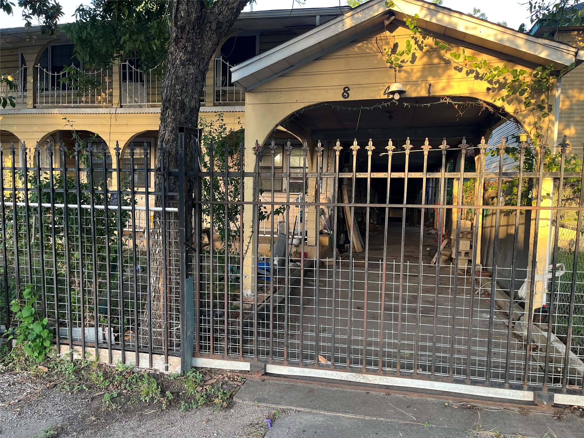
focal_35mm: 26
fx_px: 439
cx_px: 292
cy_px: 219
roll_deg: -0.6
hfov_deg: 67.3
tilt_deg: -3.2
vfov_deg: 53.1
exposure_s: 1/121
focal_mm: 5.1
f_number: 1.6
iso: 100
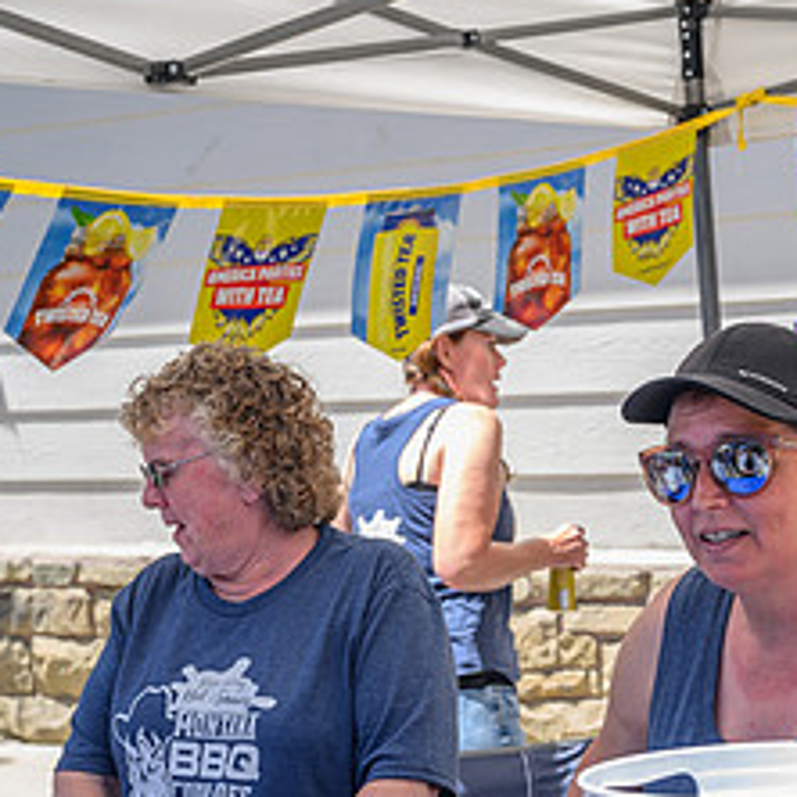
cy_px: 641
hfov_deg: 19.0
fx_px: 2318
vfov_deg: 19.3
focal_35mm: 89
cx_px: 786
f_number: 6.3
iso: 200
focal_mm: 40
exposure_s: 1/200
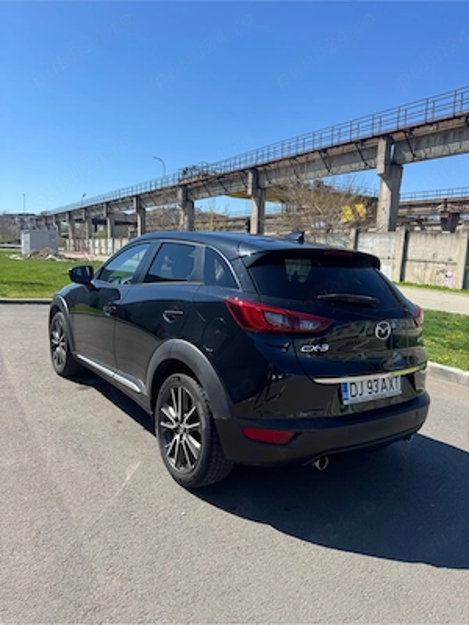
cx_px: 234
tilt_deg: -7.6
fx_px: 434
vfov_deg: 71.6
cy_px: 312
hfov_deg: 56.8
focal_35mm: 24
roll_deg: -1.4
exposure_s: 1/3413
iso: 80
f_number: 1.78
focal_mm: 6.76
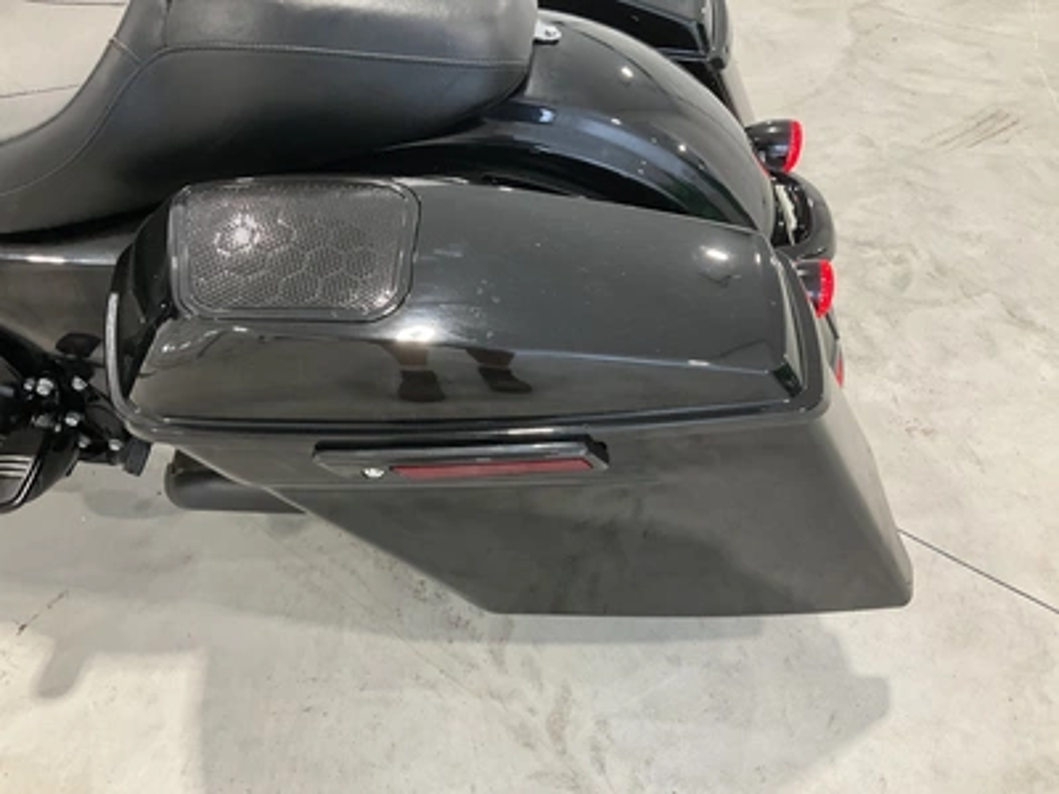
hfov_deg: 61.7
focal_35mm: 29
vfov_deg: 48.2
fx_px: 887
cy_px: 397
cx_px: 530
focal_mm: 3
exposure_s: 1/60
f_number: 1.8
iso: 125
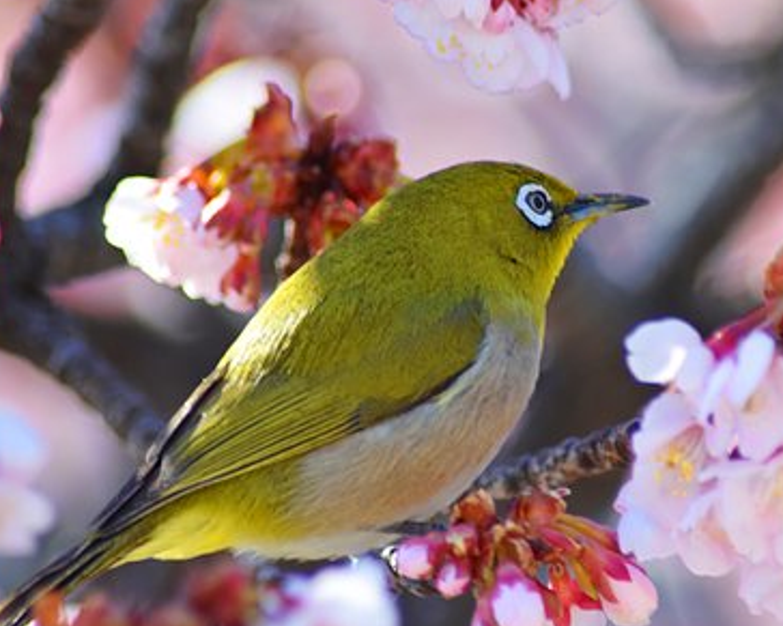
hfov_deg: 3.3
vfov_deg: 2.6
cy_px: 313
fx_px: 13762
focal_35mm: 594
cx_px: 428
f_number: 8
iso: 500
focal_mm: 300
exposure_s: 1/500
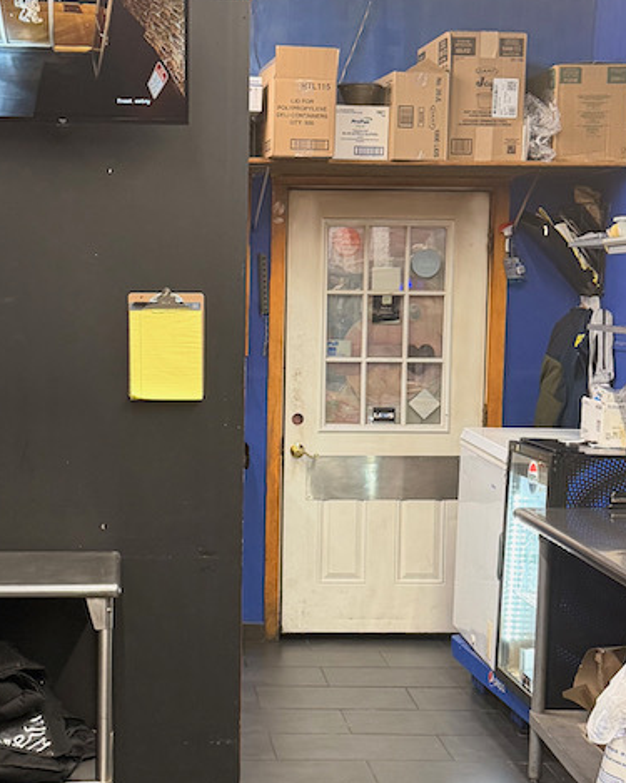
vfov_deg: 29.6
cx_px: 205
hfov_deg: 23.7
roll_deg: -1.3
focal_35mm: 64
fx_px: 1483
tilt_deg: -5.9
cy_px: 429
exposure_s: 1/60
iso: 320
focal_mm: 6.76
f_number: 1.78
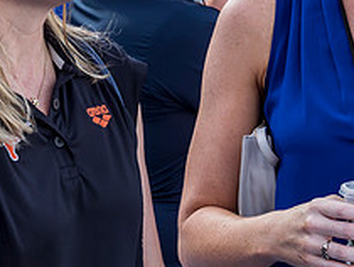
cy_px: -8
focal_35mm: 254
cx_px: 211
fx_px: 2600
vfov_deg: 5.8
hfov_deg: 7.8
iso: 320
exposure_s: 1/320
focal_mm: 46
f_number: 4.5
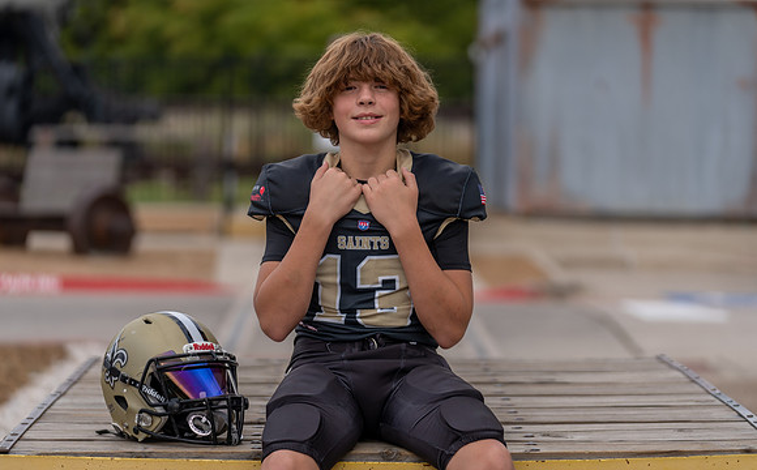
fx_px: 2747
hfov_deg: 15.7
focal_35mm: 133
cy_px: 258
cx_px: 359
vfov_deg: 9.8
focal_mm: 122
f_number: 2.8
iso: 100
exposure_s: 1/640
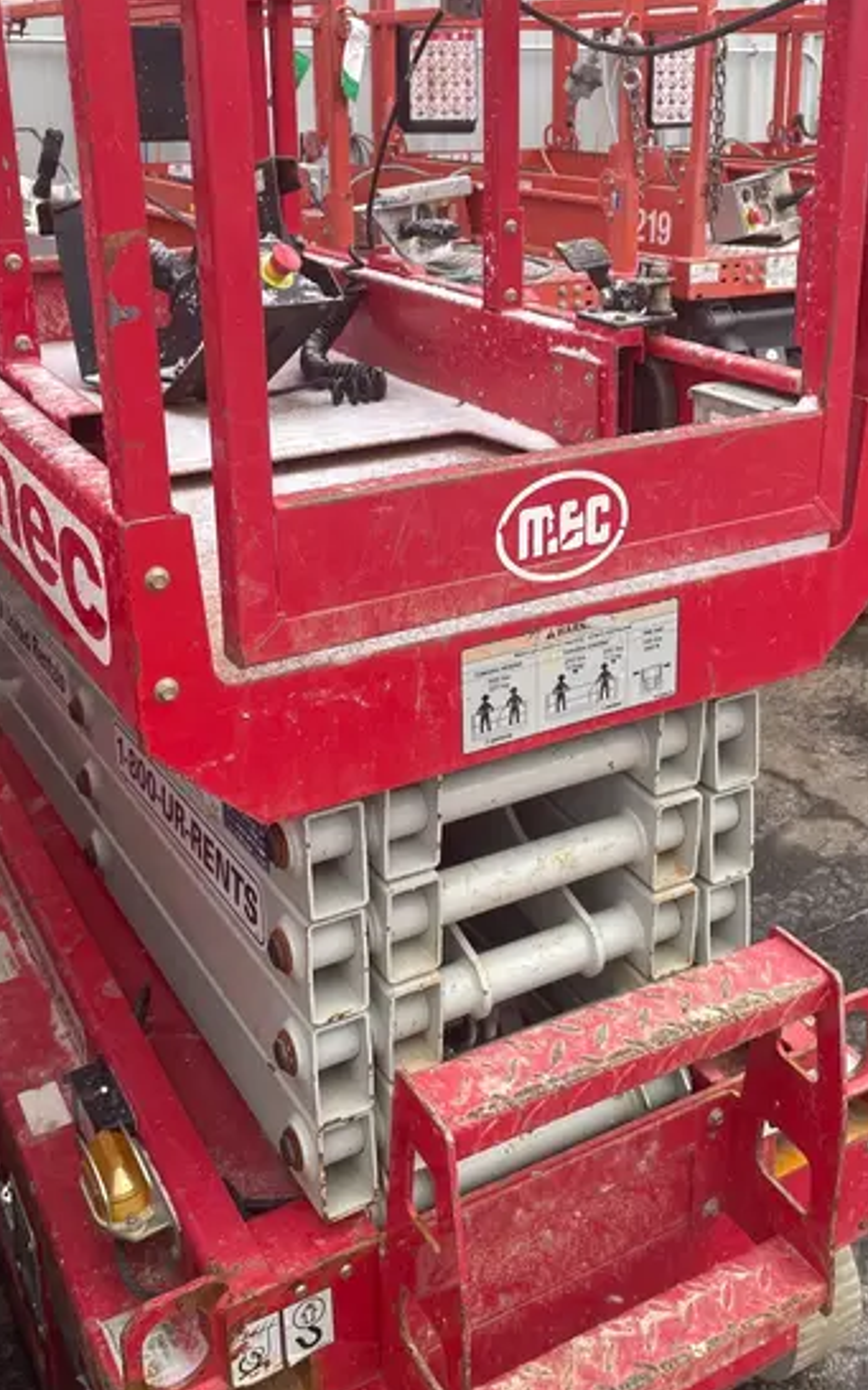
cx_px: 479
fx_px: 1401
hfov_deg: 34.4
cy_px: 485
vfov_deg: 51.9
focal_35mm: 37
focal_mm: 4.2
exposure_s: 1/188
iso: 40
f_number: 1.6
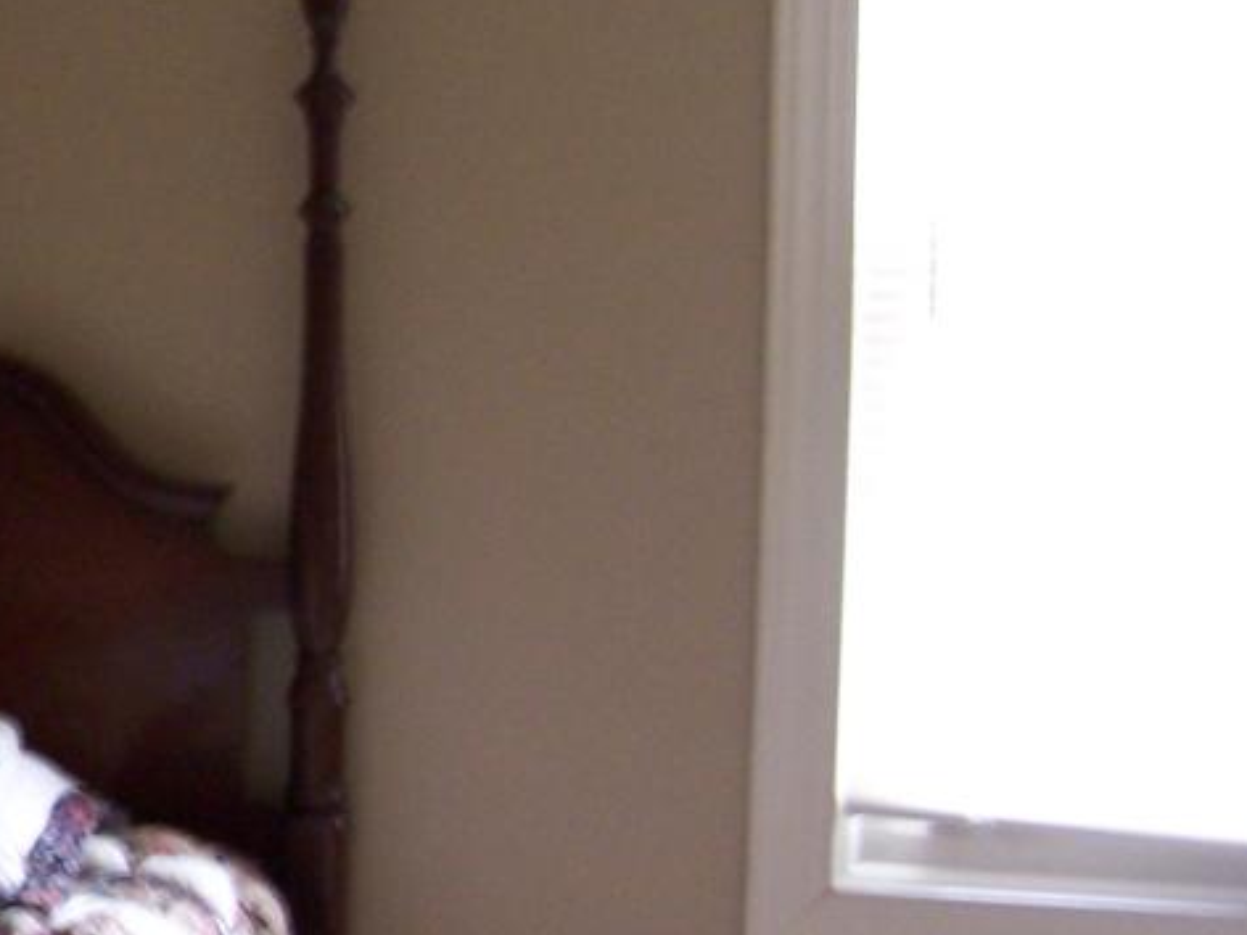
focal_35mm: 103
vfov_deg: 14.3
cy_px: 602
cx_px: -404
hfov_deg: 17.8
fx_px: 3710
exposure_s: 1/8
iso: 140
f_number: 2.8
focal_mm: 6.3
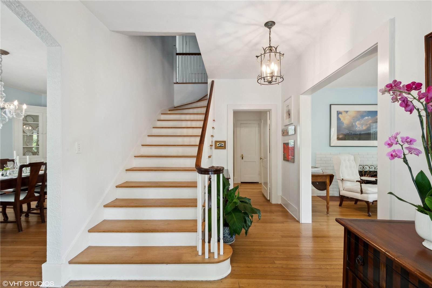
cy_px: 144
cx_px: 216
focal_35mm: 15
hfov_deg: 100.4
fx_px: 180
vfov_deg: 77.3
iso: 200
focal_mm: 10
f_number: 8
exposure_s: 1/5
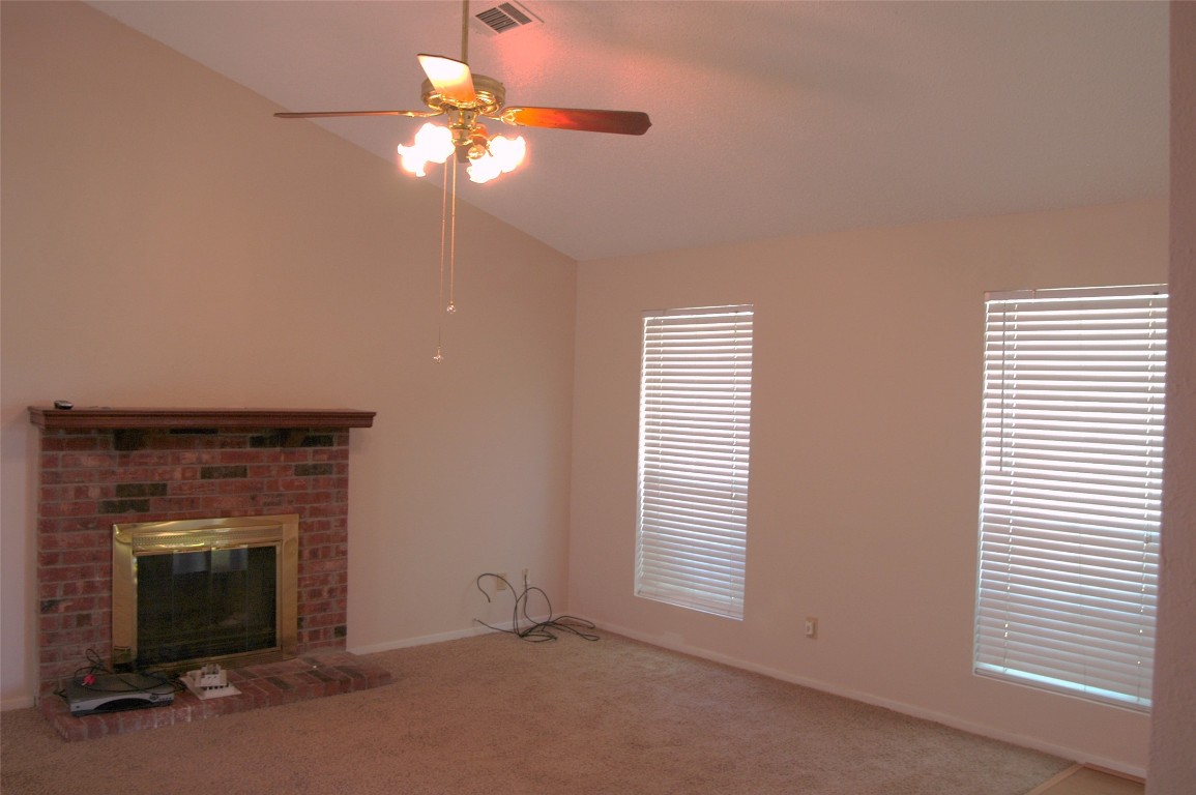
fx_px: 996
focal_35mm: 30
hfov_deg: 62.0
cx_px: 598
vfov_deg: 43.5
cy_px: 398
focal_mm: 20
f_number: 5
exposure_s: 1/25
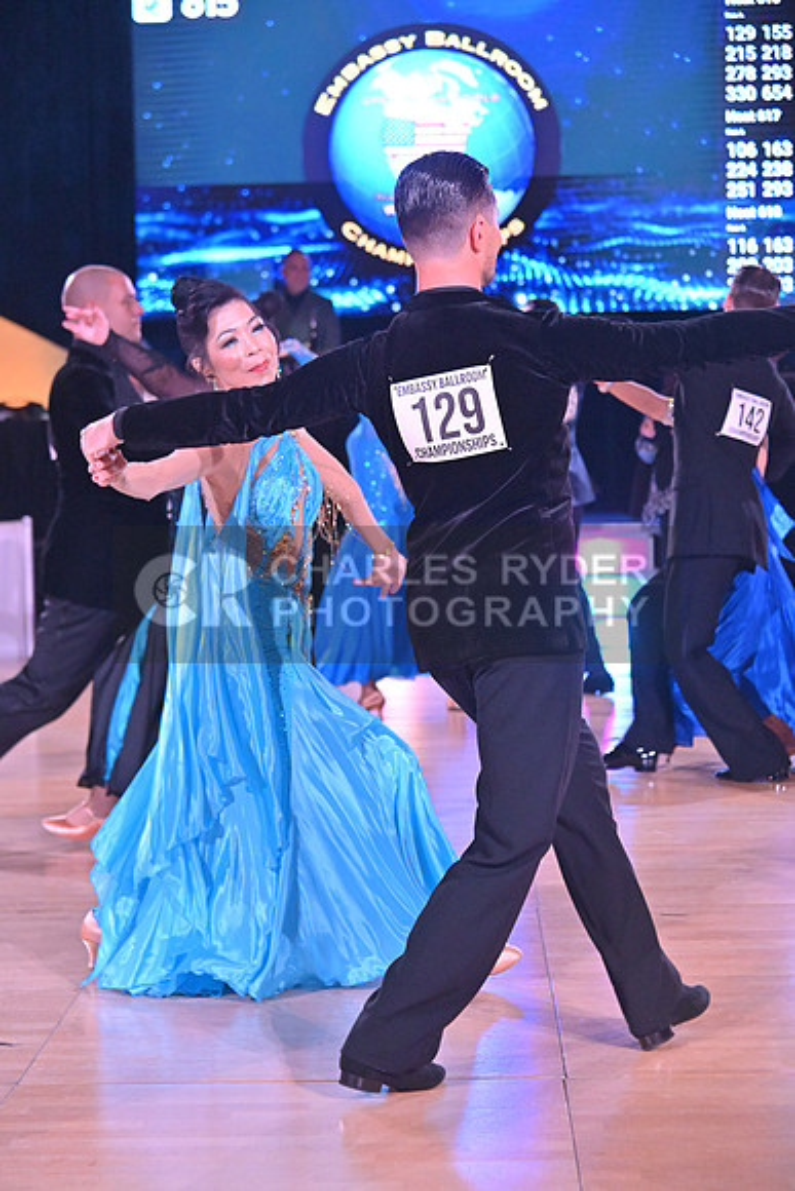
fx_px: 2847
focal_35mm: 86
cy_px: 596
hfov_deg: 15.9
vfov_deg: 23.6
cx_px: 398
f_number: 8
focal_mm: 86
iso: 5000
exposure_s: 1/400
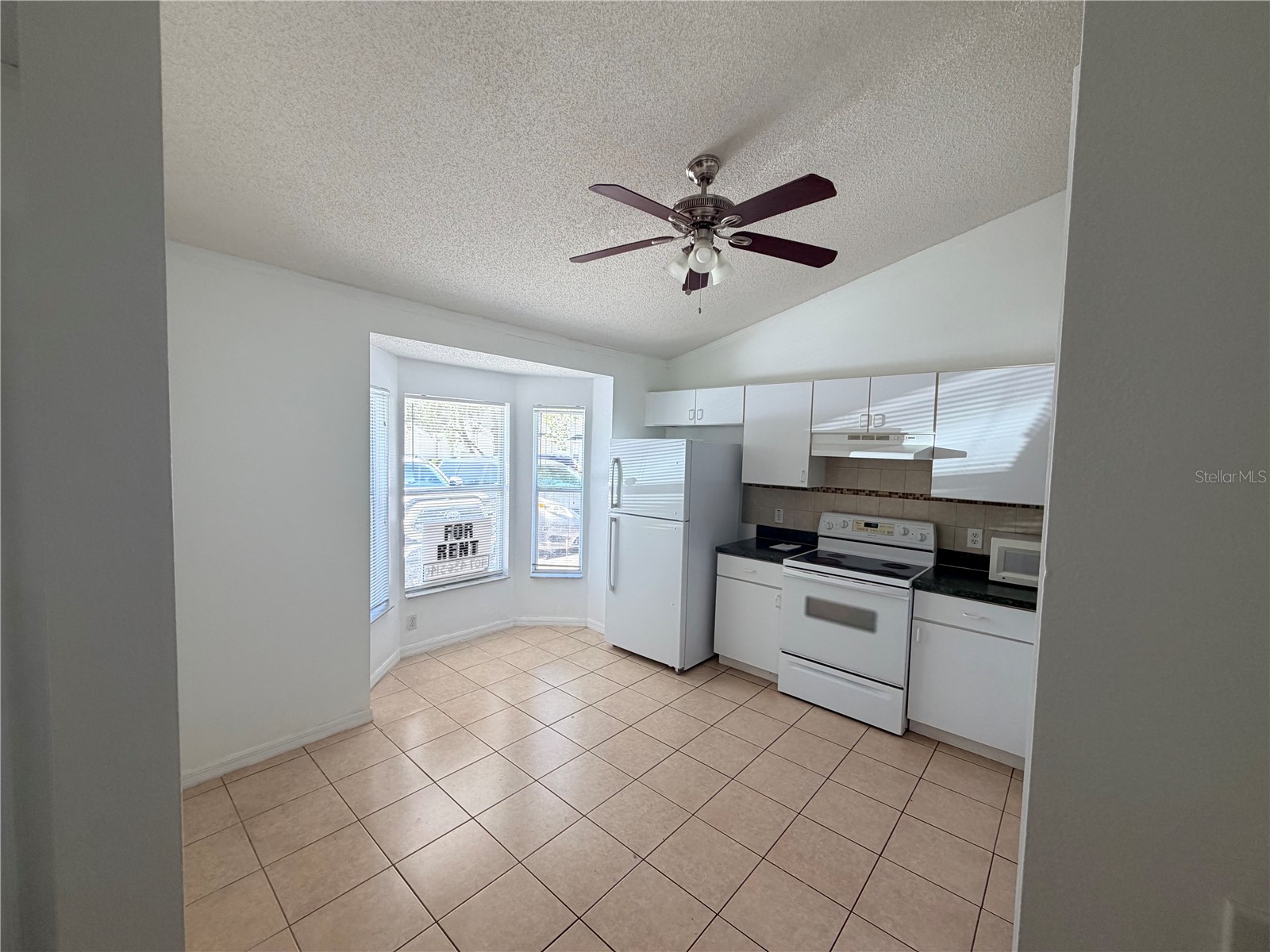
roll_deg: -1.6
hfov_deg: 102.1
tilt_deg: -2.2
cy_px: 476
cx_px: 635
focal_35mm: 14
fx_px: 514
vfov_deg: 85.7
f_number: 2.2
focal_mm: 2.22
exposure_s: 1/121
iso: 125
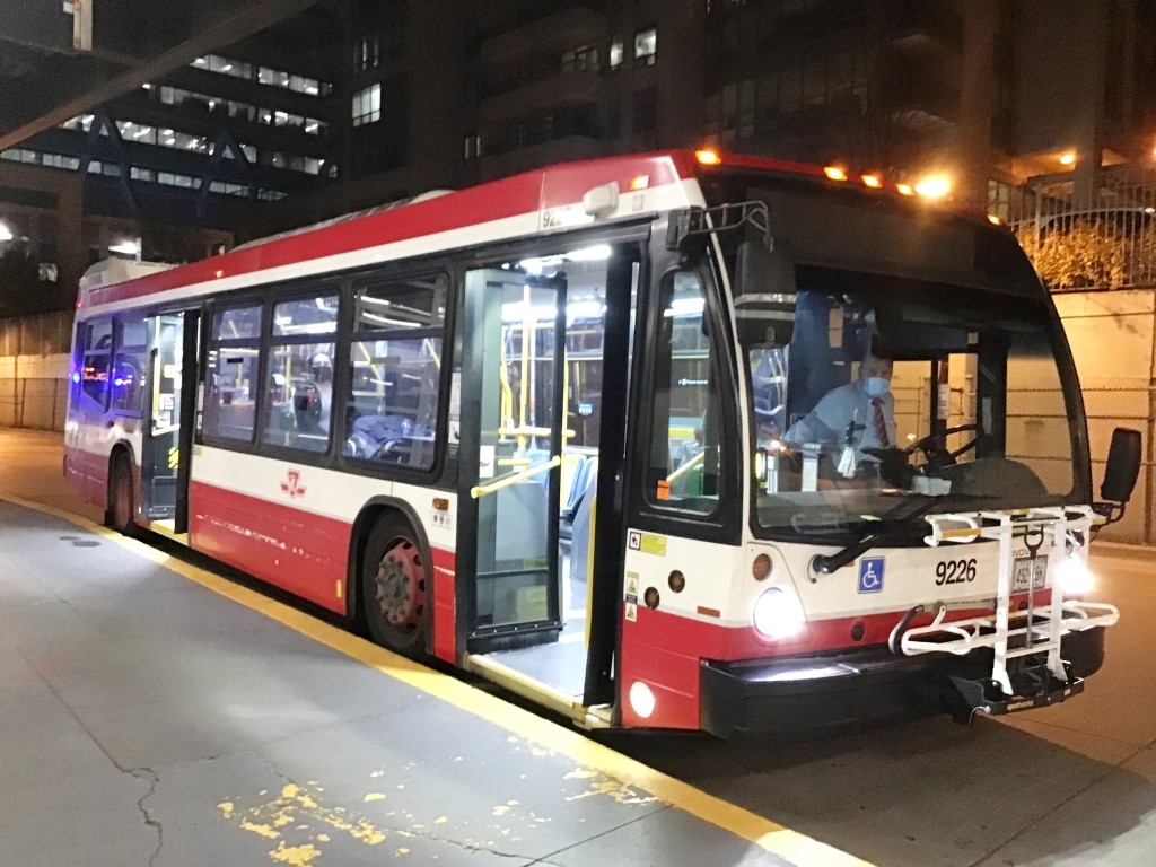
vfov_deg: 45.4
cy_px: 434
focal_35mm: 31
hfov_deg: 58.4
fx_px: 1035
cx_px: 578
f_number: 2.4
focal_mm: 3.3
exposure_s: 1/15
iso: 400
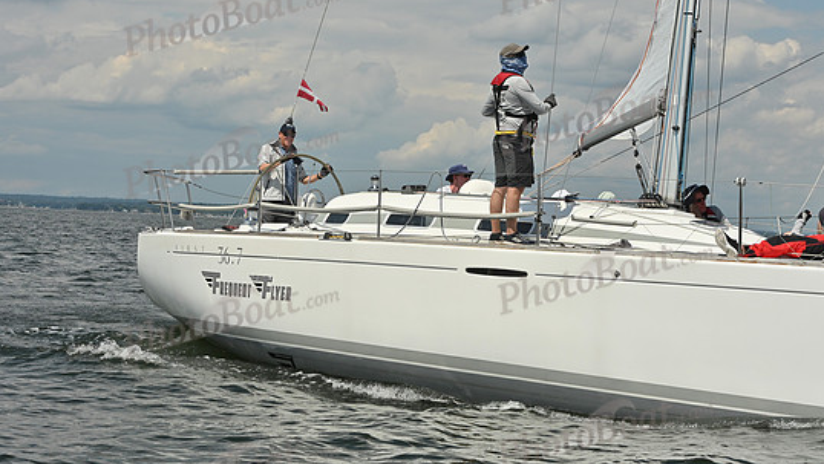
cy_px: 217
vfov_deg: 15.3
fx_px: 1727
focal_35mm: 79
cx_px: 420
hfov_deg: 26.8
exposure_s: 1/1600
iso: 320
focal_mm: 70
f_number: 13
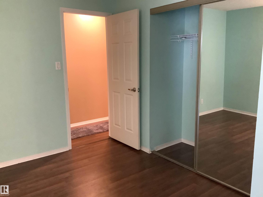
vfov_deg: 45.4
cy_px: 98
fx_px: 236
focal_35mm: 31
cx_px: 132
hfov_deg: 58.4
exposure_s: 1/15
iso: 800
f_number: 2.4
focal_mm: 3.3
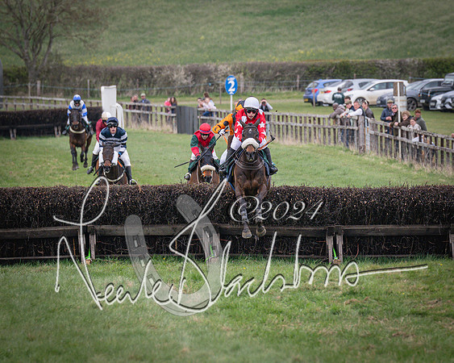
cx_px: 410
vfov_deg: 2.8
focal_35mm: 543
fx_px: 7299
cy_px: 168
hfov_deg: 3.6
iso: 400
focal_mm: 200
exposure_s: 1/800
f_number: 5
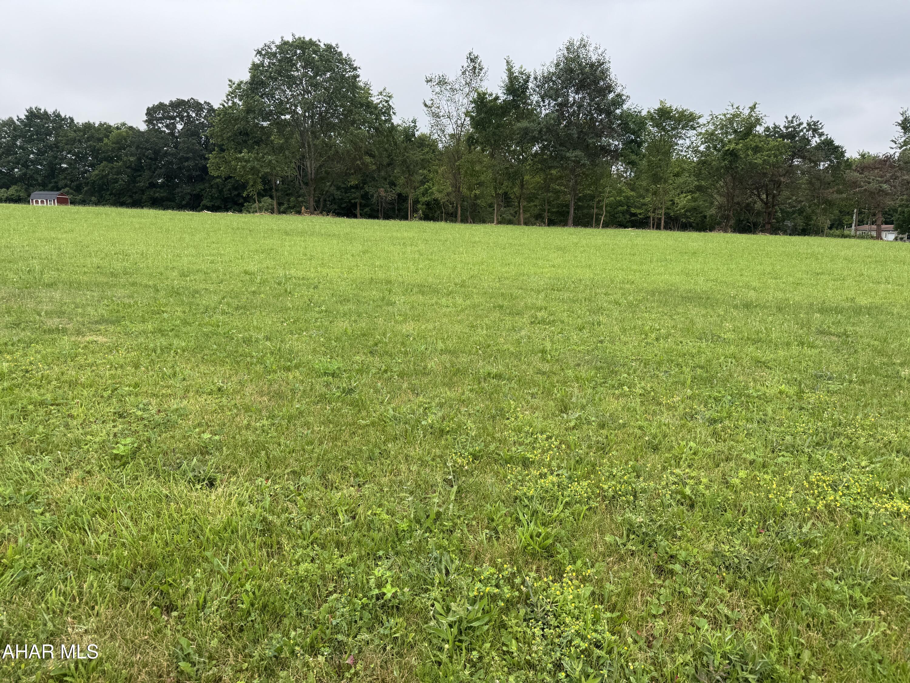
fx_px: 631
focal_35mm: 24
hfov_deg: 71.6
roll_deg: -0.8
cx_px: 455
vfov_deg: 56.8
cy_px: 342
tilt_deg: -10.6
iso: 80
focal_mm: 6.76
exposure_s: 1/900
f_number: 1.78
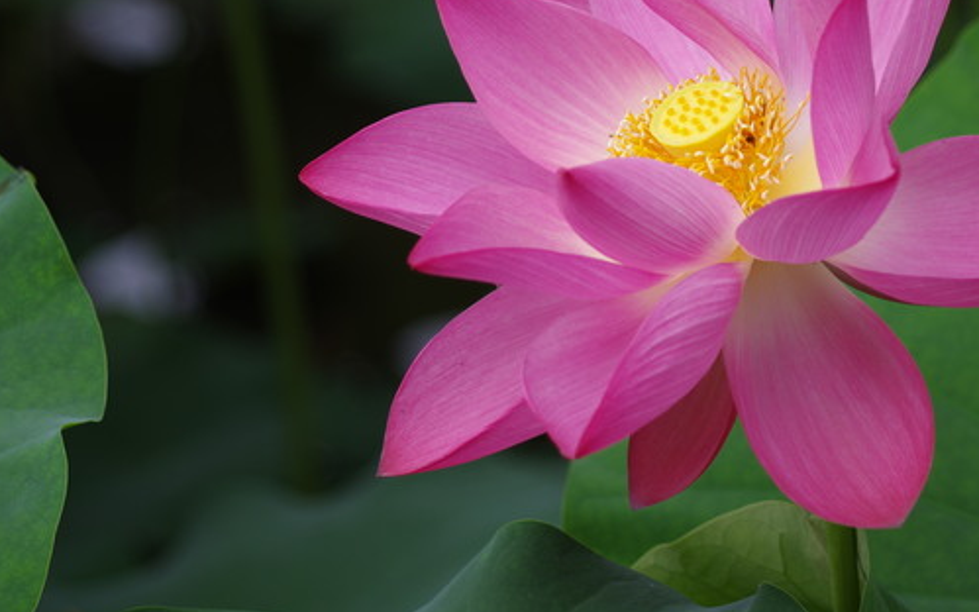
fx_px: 10006
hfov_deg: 5.6
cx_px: 685
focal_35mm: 375
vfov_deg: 3.5
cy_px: 160
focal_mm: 170
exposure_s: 1/250
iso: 100
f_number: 4
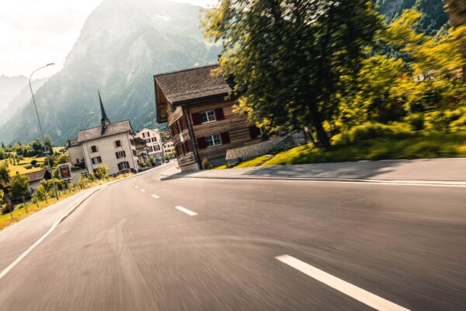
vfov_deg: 34.2
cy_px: 156
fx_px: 505
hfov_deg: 49.6
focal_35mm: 39
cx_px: 233
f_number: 10
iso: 100
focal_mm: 39
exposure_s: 1/40
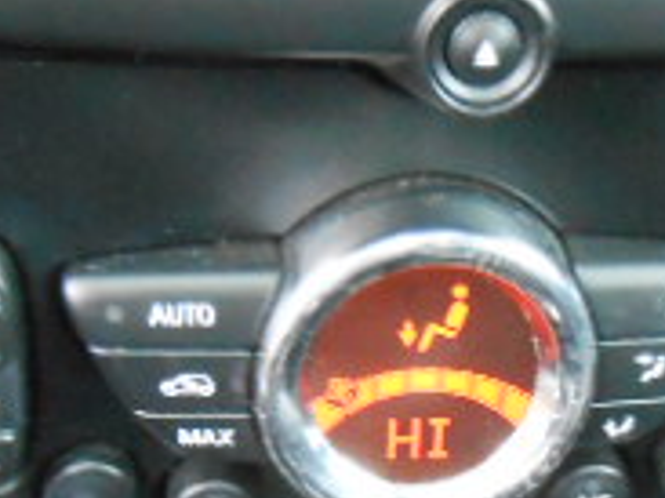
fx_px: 1747
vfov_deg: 16.1
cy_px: 418
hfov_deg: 21.5
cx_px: 425
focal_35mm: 91
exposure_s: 1/30
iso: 800
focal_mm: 4.6
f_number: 3.5
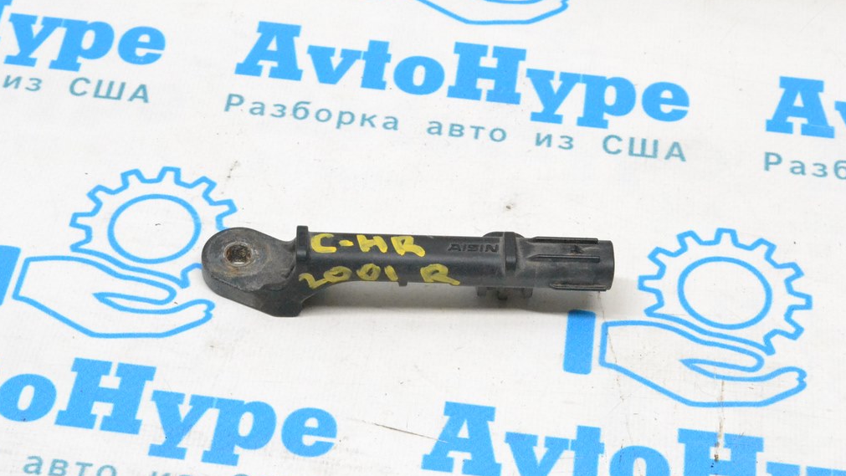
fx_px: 1964
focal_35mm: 88
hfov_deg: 24.3
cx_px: 419
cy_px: 223
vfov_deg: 13.8
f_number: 13
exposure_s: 1/100
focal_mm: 55
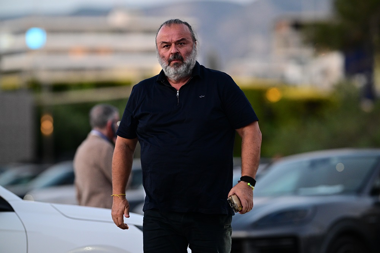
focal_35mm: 135
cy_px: 126
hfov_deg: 15.2
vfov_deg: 10.2
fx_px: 1424
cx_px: 190
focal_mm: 135
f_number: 1.8
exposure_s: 1/500
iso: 1000
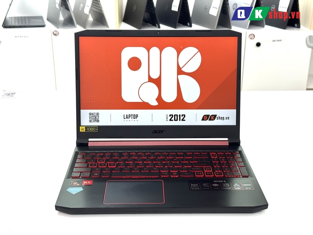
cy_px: 118
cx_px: 156
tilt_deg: -21.4
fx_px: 434
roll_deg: +0.7
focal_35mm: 48
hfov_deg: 39.7
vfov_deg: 30.3
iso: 50
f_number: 1.78
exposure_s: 1/100
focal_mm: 6.76
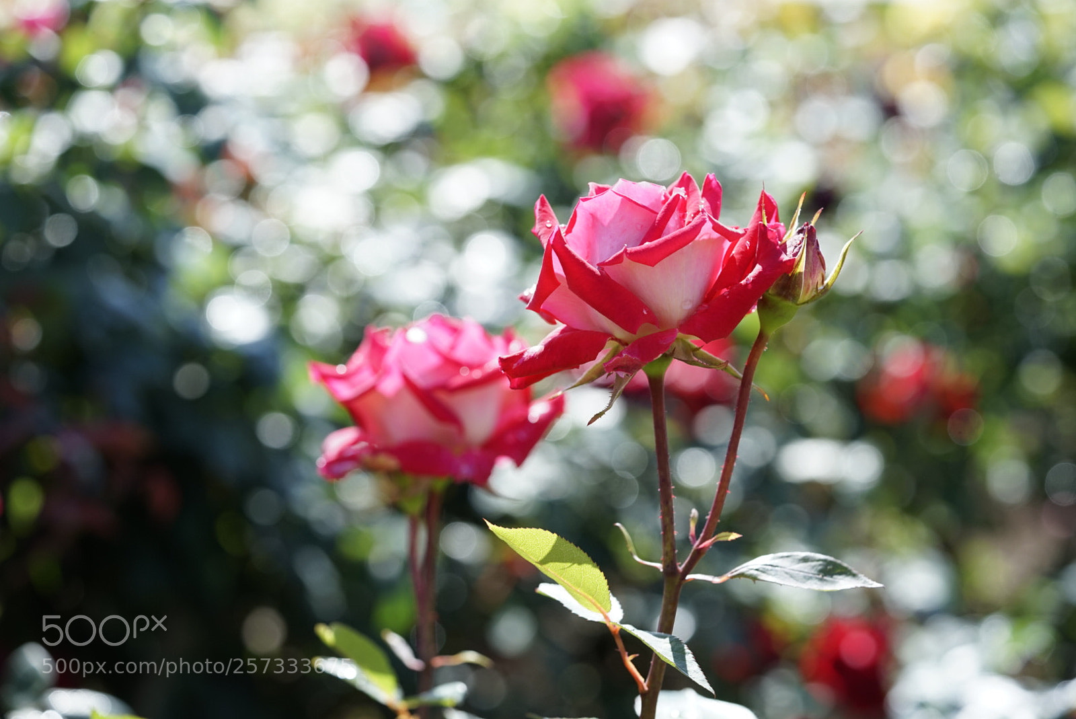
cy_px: 360
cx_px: 538
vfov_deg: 15.2
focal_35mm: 90
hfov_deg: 22.6
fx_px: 2692
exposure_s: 1/320
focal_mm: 90
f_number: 5
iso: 200
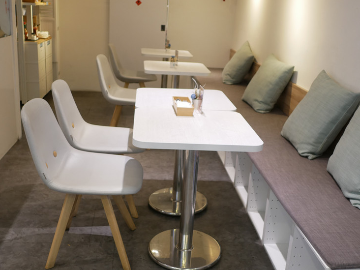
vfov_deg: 35.1
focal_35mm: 41
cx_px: 181
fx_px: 426
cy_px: 131
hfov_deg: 45.8
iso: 400
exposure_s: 1/60
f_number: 1.7
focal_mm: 15
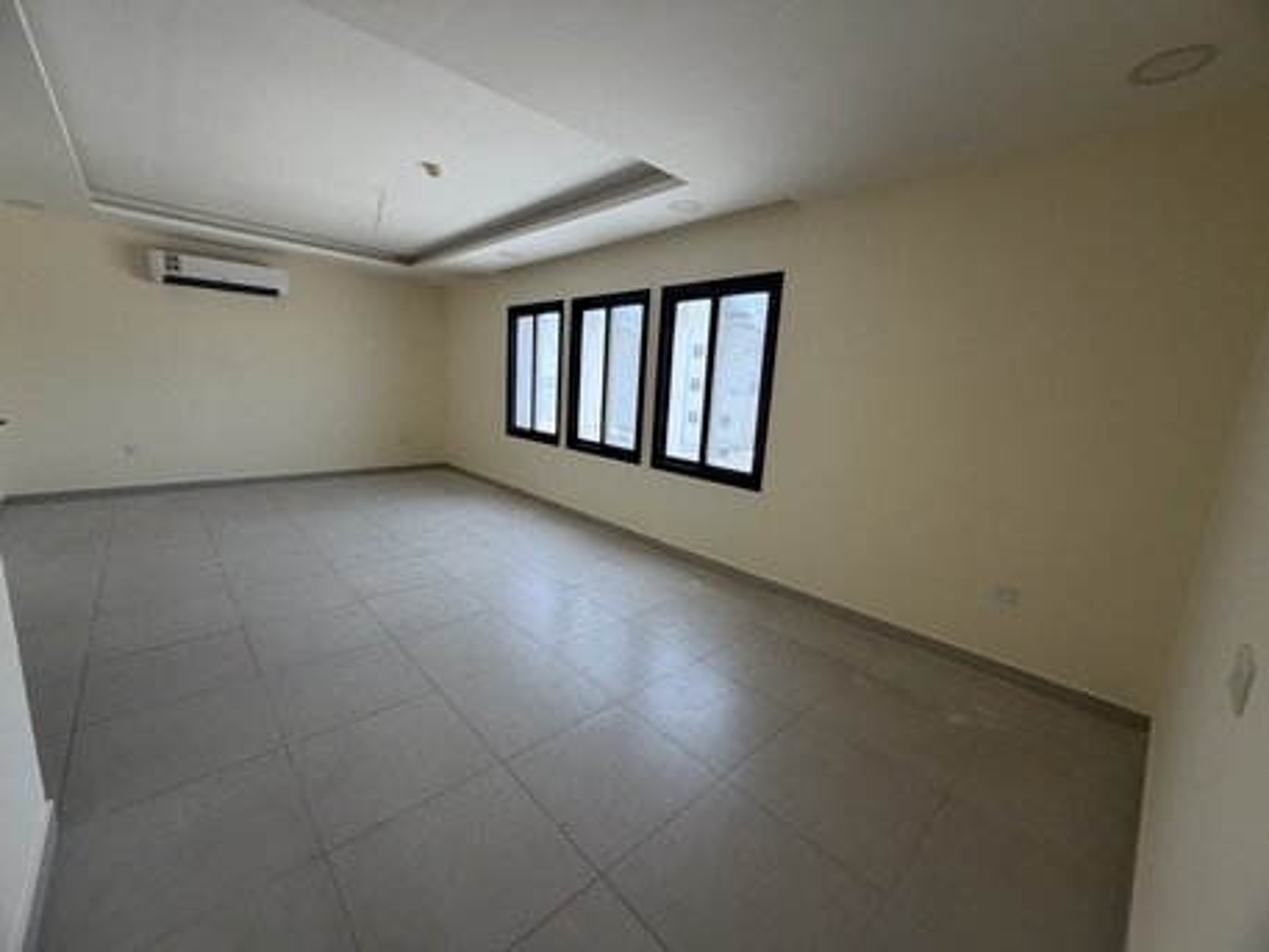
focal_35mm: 14
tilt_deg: -9.7
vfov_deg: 85.7
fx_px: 513
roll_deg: -3.5
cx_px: 634
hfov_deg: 102.0
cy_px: 476
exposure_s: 1/121
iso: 125
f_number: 2.2
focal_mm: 2.22
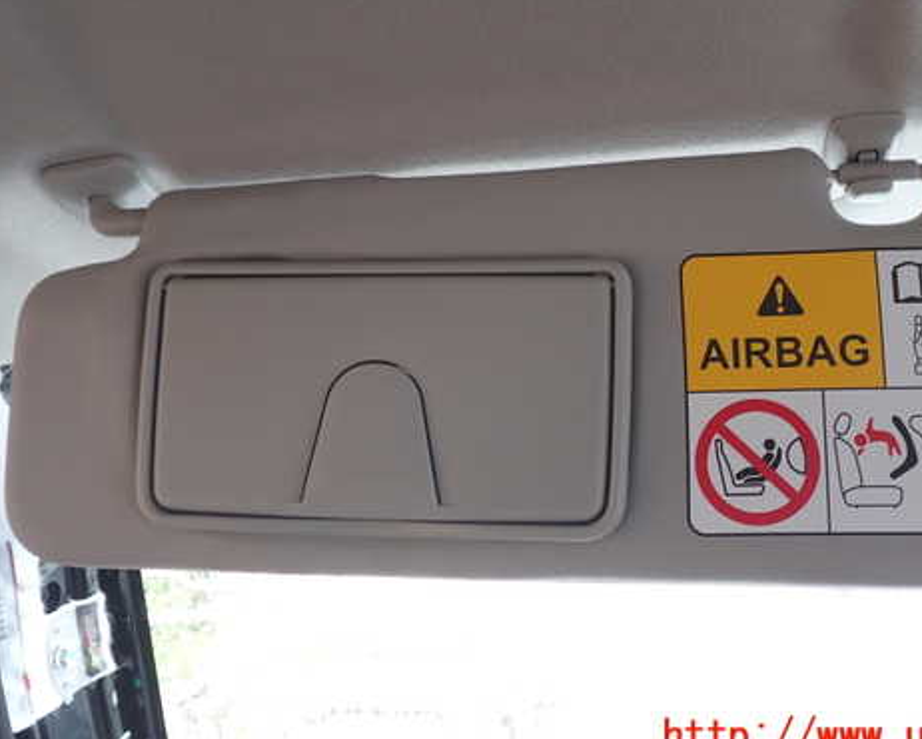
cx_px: 515
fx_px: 1037
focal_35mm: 38
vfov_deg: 39.1
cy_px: 314
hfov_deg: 47.8
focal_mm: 5.4
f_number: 2.3
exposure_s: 1/40
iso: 200
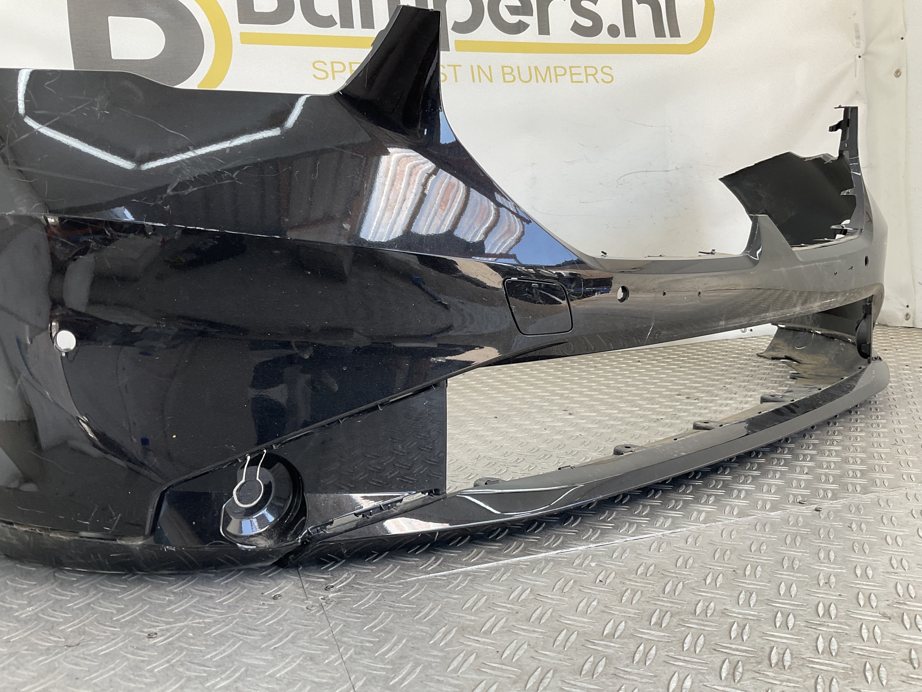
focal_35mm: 29
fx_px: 772
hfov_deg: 61.7
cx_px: 461
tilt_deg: -7.7
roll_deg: +1.0
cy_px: 346
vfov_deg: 48.2
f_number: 1.8
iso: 20
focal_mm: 3
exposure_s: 1/100
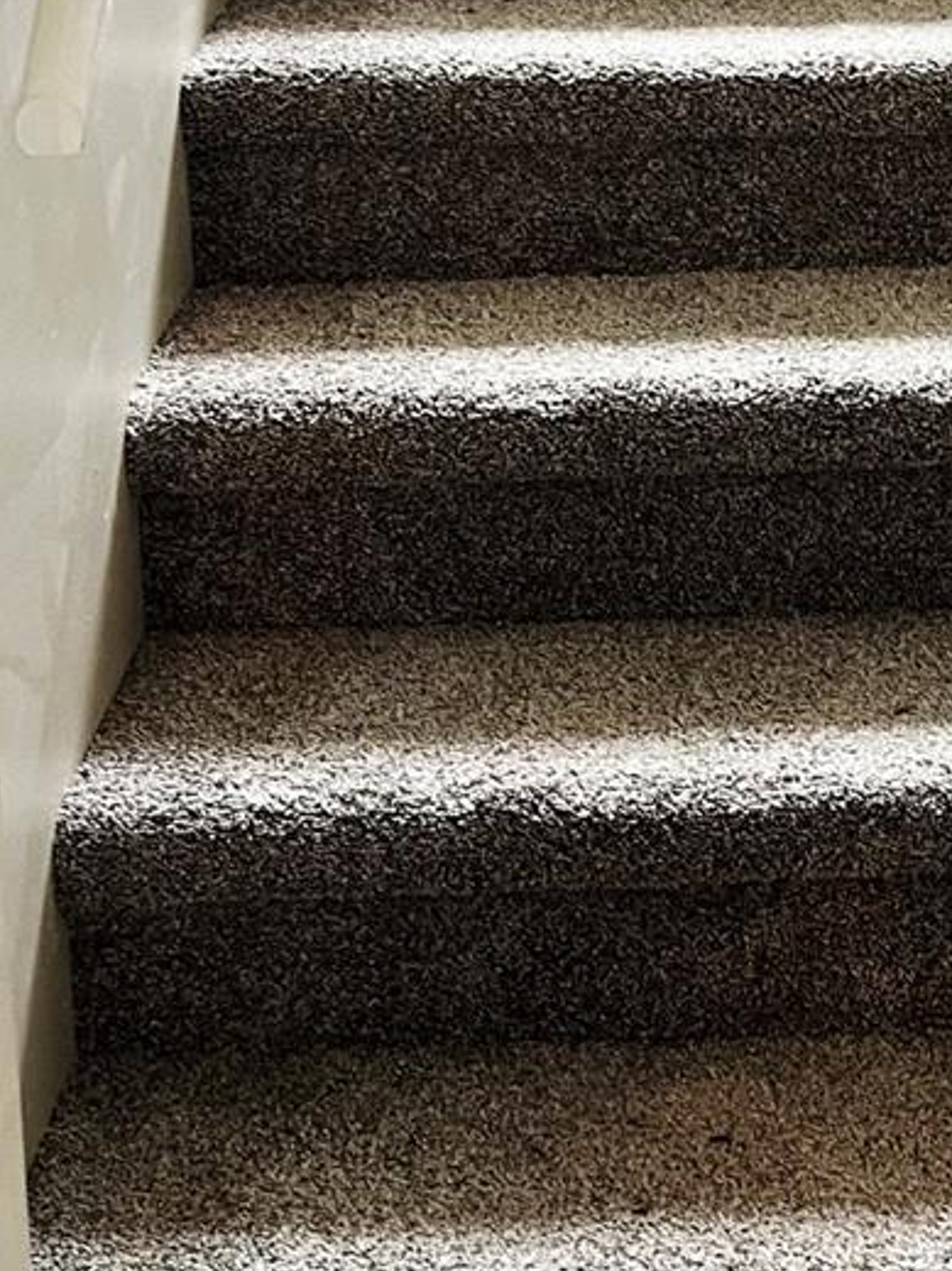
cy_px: -34
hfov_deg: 18.7
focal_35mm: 77
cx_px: 901
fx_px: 2825
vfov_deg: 24.1
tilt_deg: -11.8
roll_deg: -0.2
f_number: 1.5
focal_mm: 5.7
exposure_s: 1/60.2
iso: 100
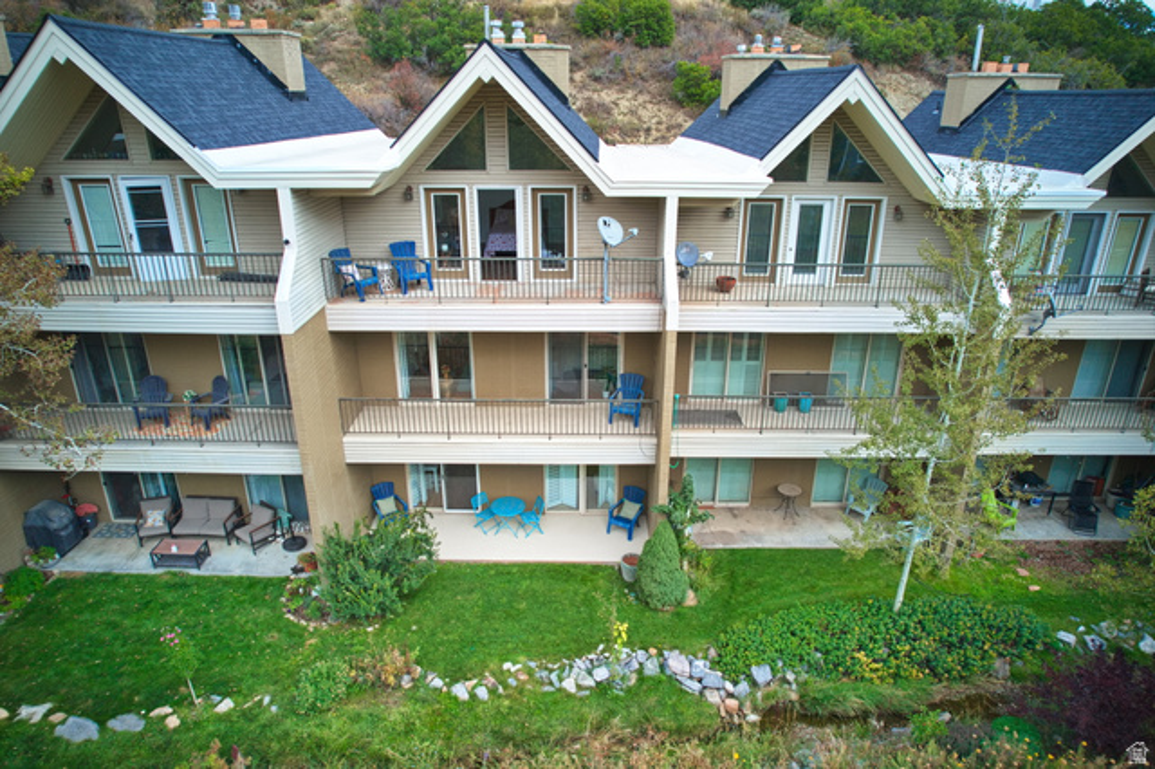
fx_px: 705
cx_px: 578
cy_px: 384
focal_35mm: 22
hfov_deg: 78.6
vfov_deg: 57.2
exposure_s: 1/240
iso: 150
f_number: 2.8
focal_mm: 8.38
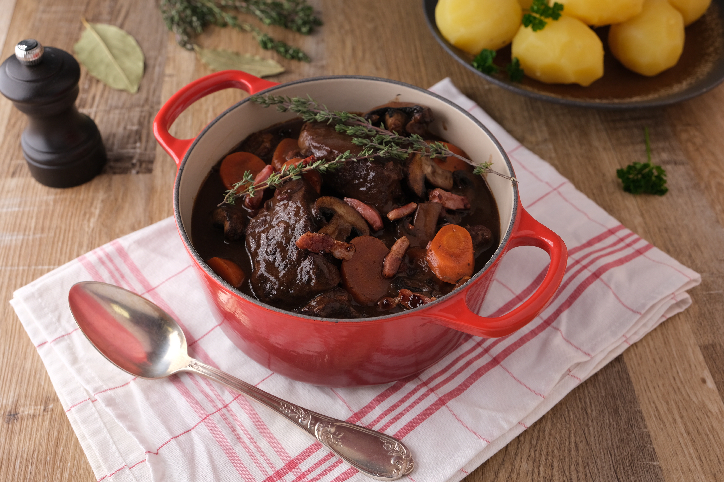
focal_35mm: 39
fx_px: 784
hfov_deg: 49.6
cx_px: 362
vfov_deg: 34.2
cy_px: 241
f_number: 4.5
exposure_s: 1/125
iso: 160
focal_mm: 25.7
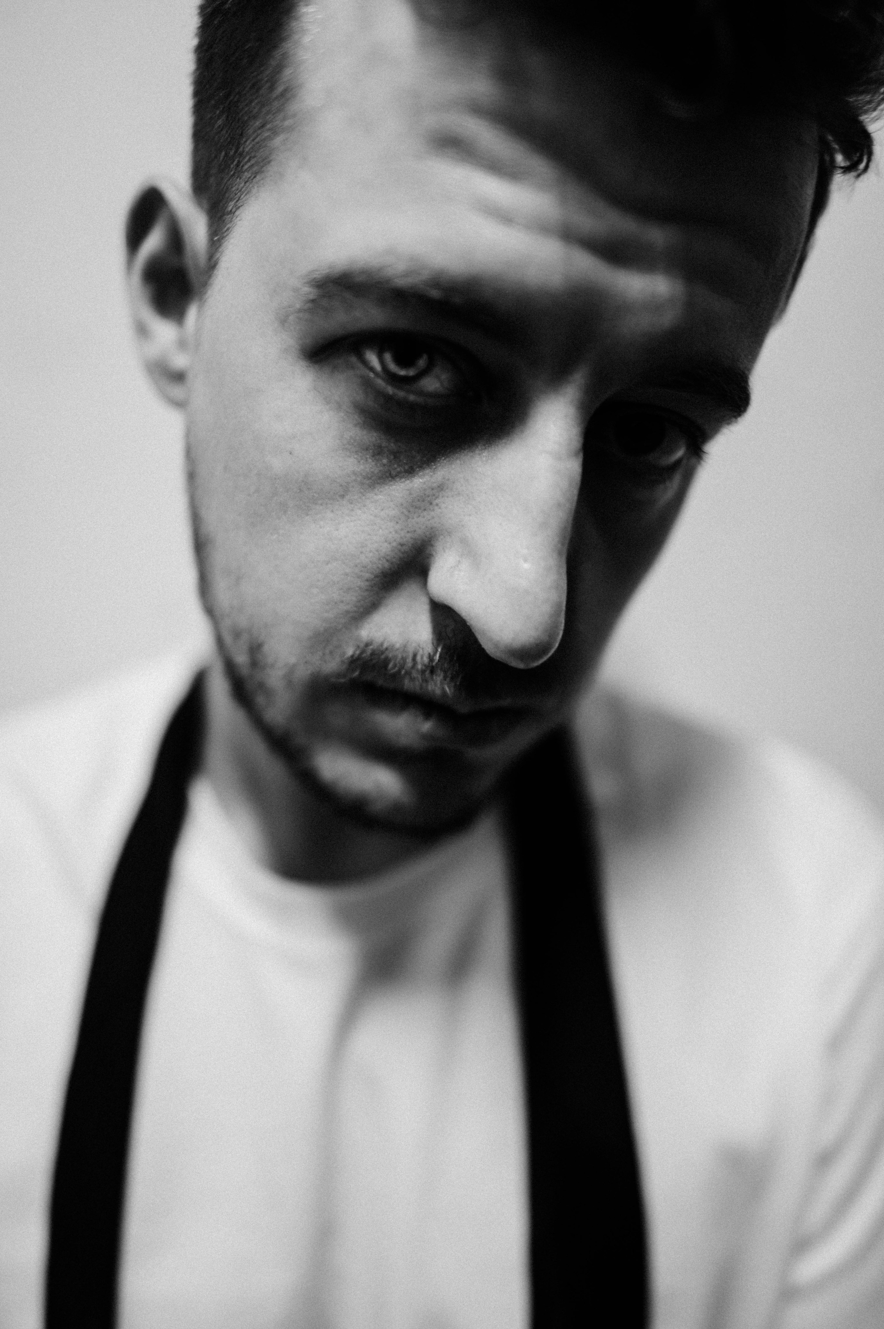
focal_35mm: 24
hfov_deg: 53.1
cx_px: 442
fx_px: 885
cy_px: 664
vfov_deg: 73.8
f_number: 1.4
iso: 100
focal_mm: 24
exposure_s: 1/60
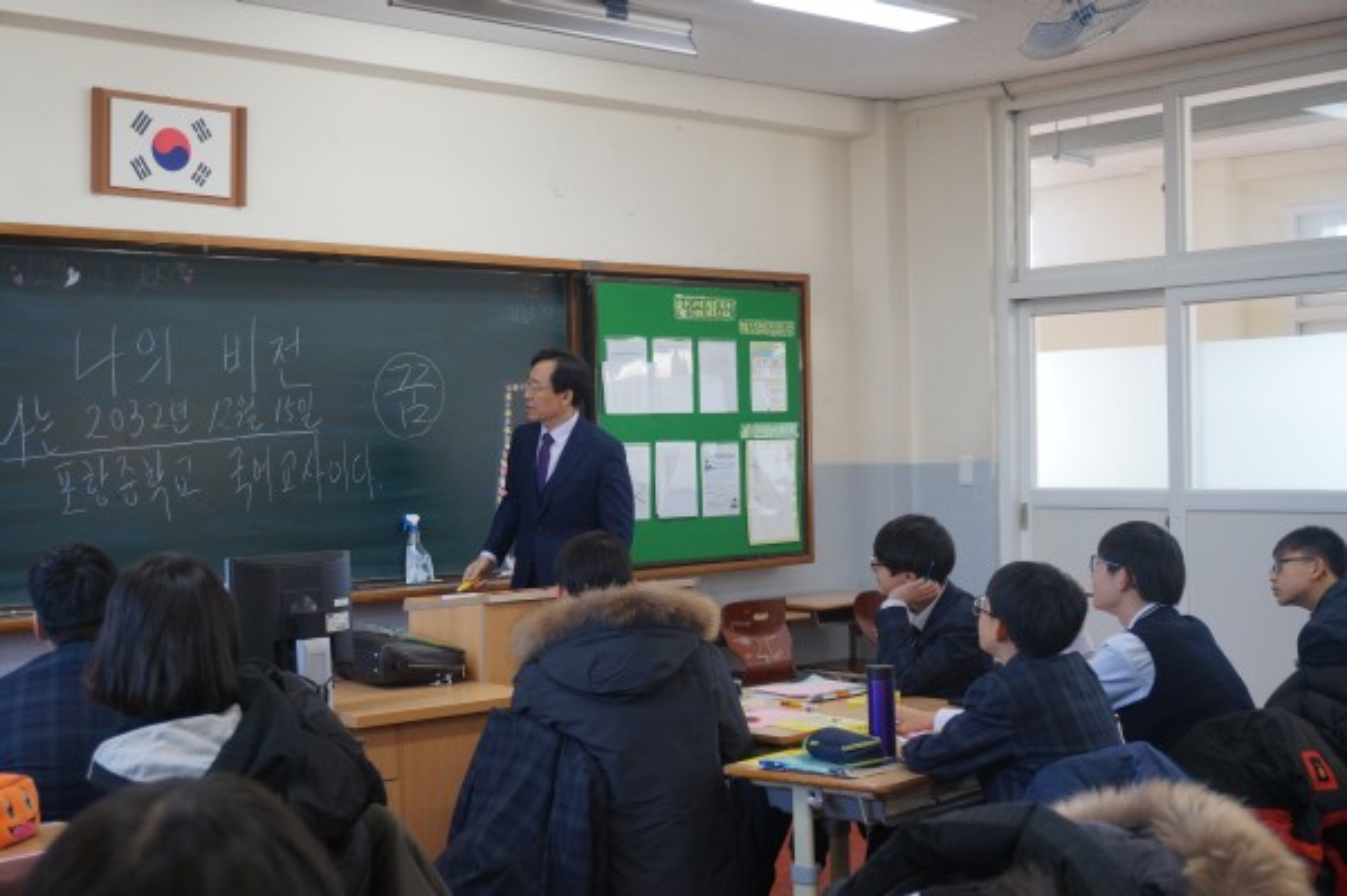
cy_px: 448
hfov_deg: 41.1
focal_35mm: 48
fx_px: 1794
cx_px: 674
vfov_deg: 28.0
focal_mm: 32
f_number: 5
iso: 400
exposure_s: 1/100
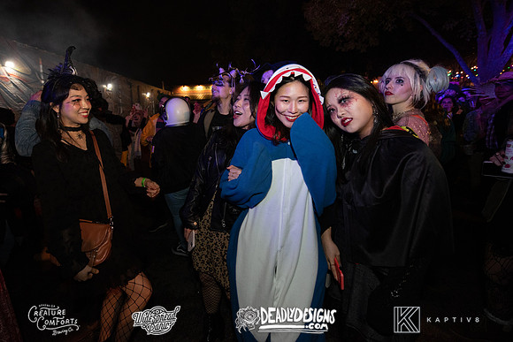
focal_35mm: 16
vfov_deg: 73.3
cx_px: 219
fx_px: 228
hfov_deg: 95.9
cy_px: 146
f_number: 3.5
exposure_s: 1/60
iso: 2000
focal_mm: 14
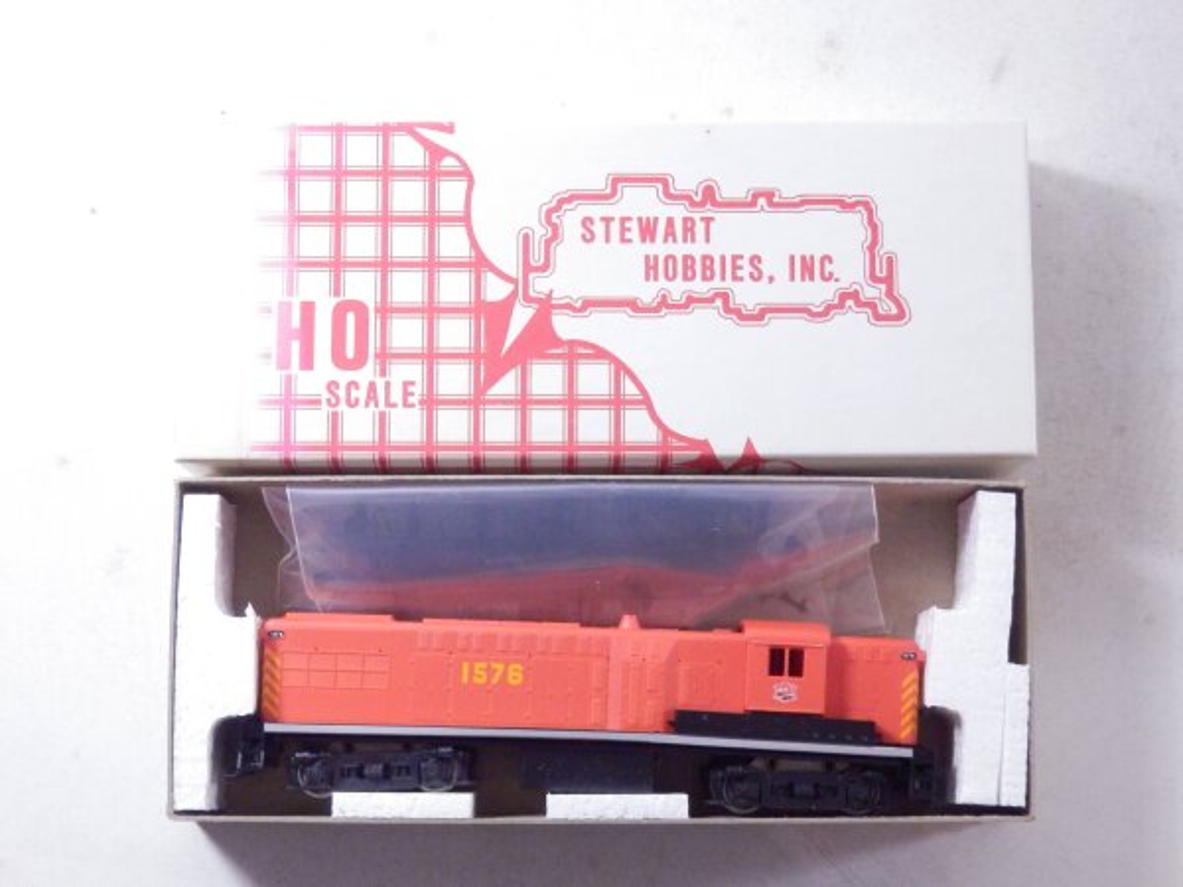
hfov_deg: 29.4
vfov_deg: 22.3
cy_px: 444
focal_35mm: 66
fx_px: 2256
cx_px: 592
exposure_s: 1/160
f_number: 4.4
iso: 1000
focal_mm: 11.9
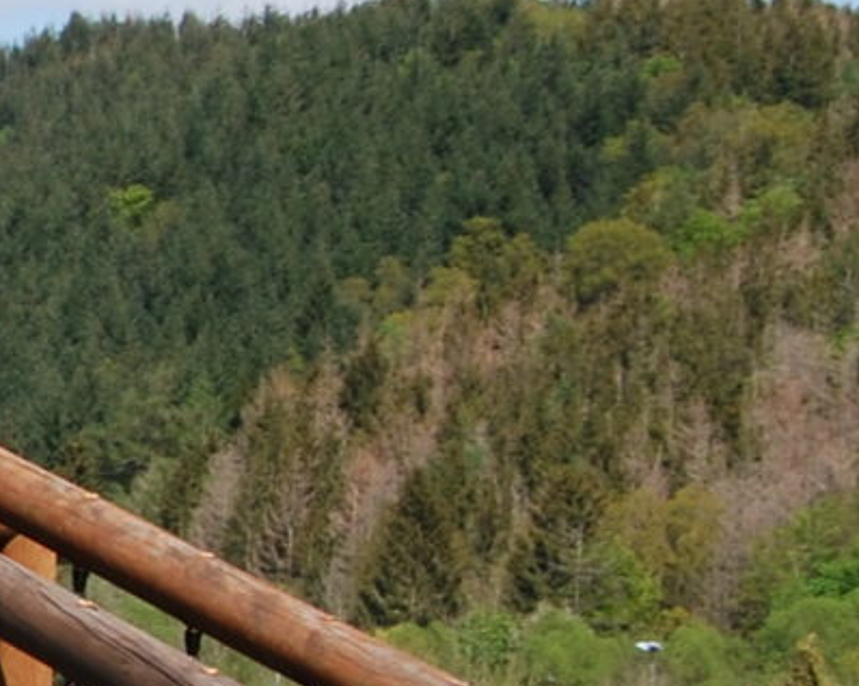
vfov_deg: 6.5
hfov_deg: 7.7
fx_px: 5997
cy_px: 667
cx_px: -1023
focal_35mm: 236
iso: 100
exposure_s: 1/250
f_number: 8
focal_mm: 26
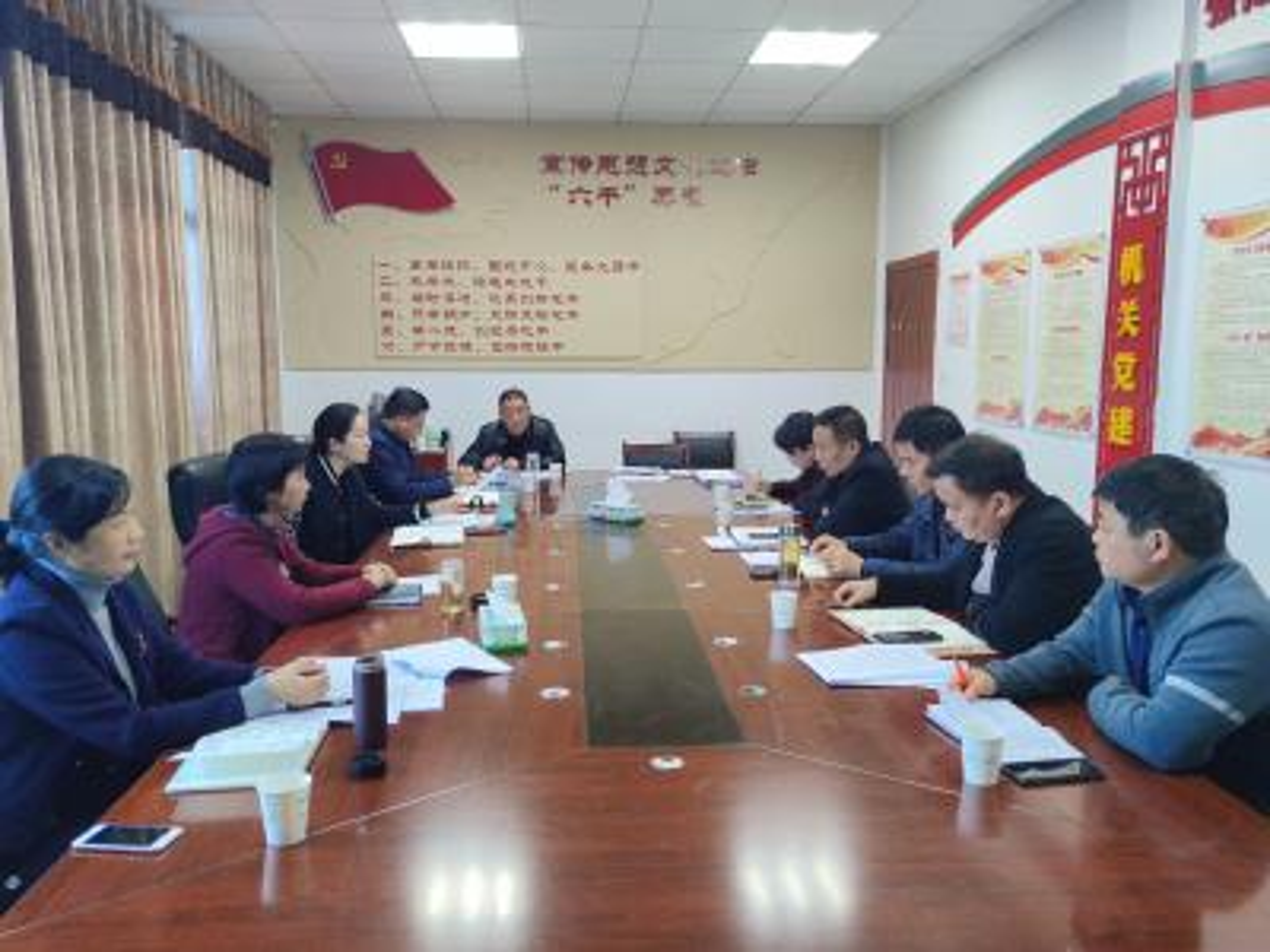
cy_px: 476
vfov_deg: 51.4
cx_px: 635
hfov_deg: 65.3
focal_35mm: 27
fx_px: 991
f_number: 1.69
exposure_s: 1/94
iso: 242
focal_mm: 6.72
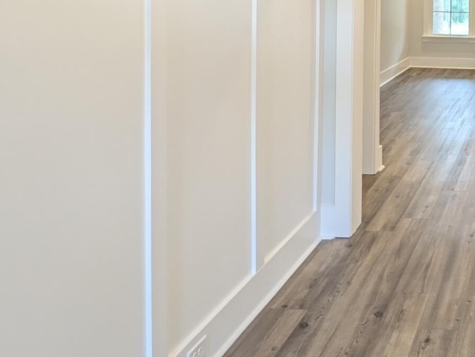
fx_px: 549
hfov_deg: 38.4
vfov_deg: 33.2
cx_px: 527
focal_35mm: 40
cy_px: 7
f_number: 1.7
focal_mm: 2.02
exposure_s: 1/50
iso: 70
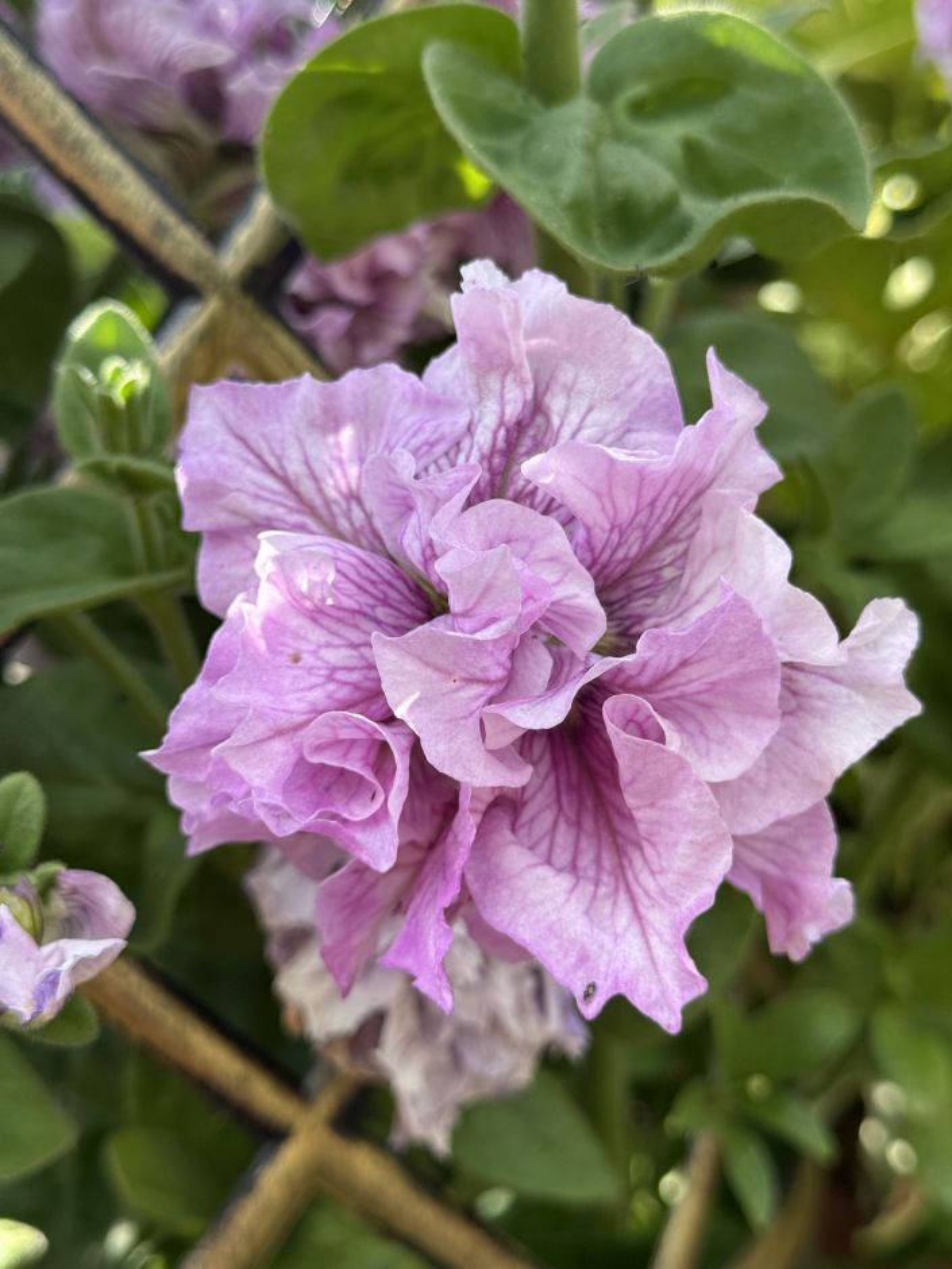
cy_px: 634
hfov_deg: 30.3
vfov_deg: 39.7
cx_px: 476
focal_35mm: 48
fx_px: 1760
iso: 64
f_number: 1.78
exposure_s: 1/1458
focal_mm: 6.76
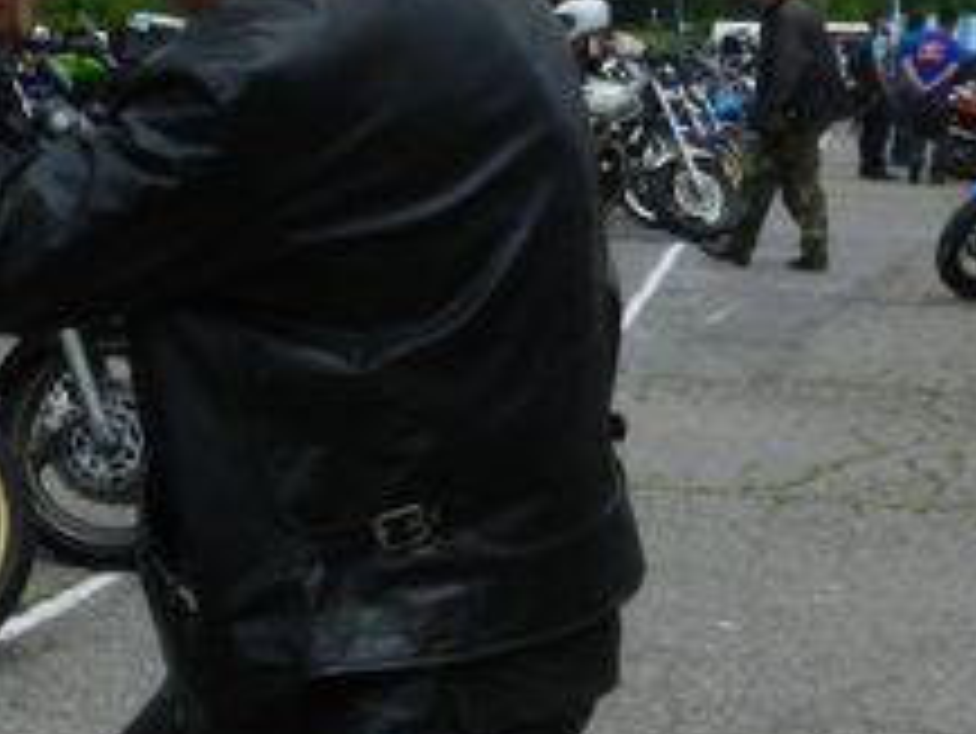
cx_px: -58
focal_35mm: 103
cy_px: 326
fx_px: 2906
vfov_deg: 14.4
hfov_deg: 18.4
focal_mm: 5.6
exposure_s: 1/800
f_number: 8
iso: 400
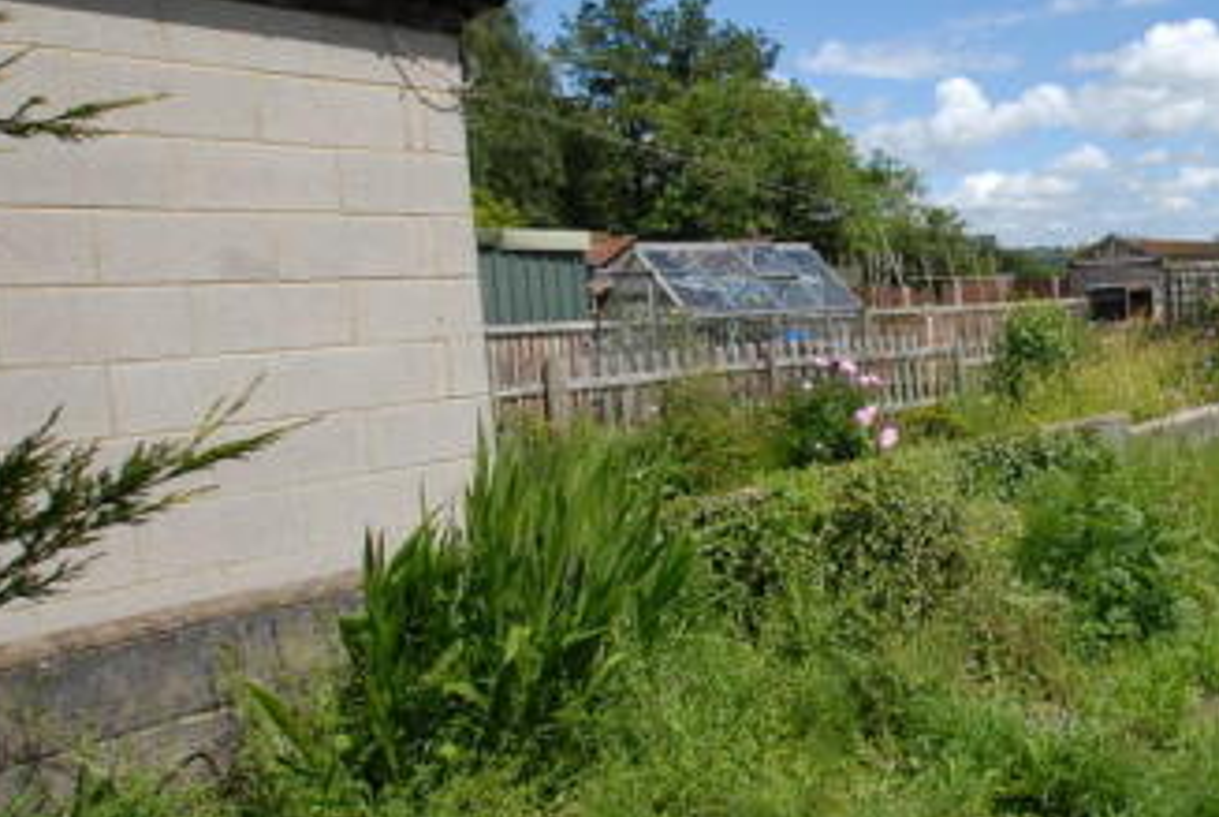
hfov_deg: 51.8
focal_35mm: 30
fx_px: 1017
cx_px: 1169
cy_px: 386
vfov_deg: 43.7
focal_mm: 10
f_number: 8
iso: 100
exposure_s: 1/200
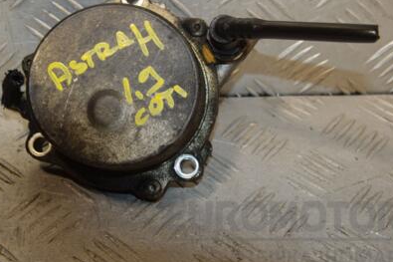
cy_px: 84
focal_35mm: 80
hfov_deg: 25.4
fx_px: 870
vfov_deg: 17.1
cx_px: 147
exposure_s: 1/200
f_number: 8
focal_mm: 35
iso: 800
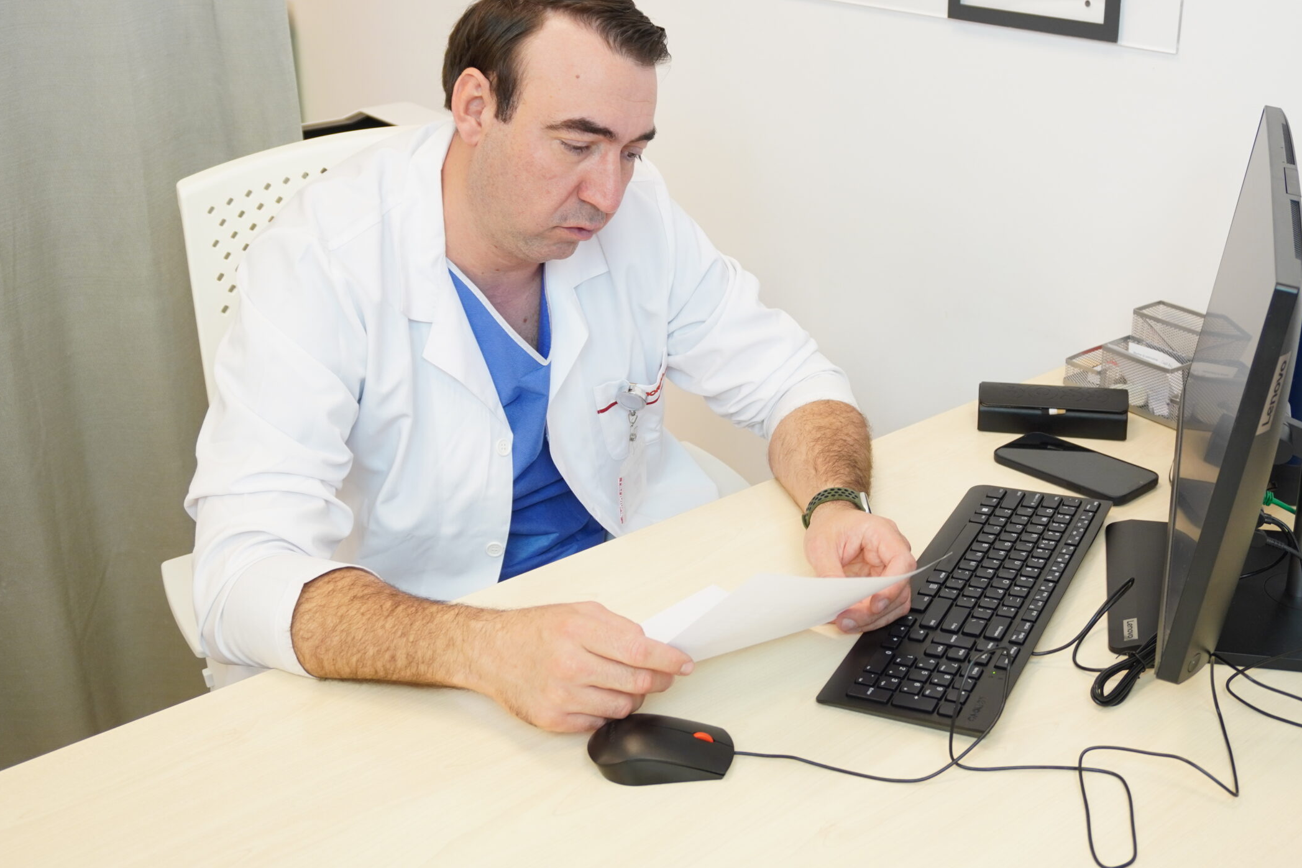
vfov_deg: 30.5
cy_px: 366
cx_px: 740
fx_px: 1591
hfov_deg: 44.4
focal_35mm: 44
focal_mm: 24
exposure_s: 1/40
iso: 320
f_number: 4.5
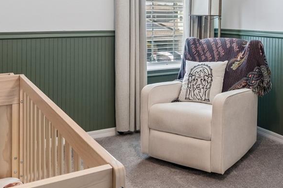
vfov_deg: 31.8
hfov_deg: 46.8
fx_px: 322
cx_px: 183
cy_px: 39
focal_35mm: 41
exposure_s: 1/10
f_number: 7.1
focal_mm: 10
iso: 100
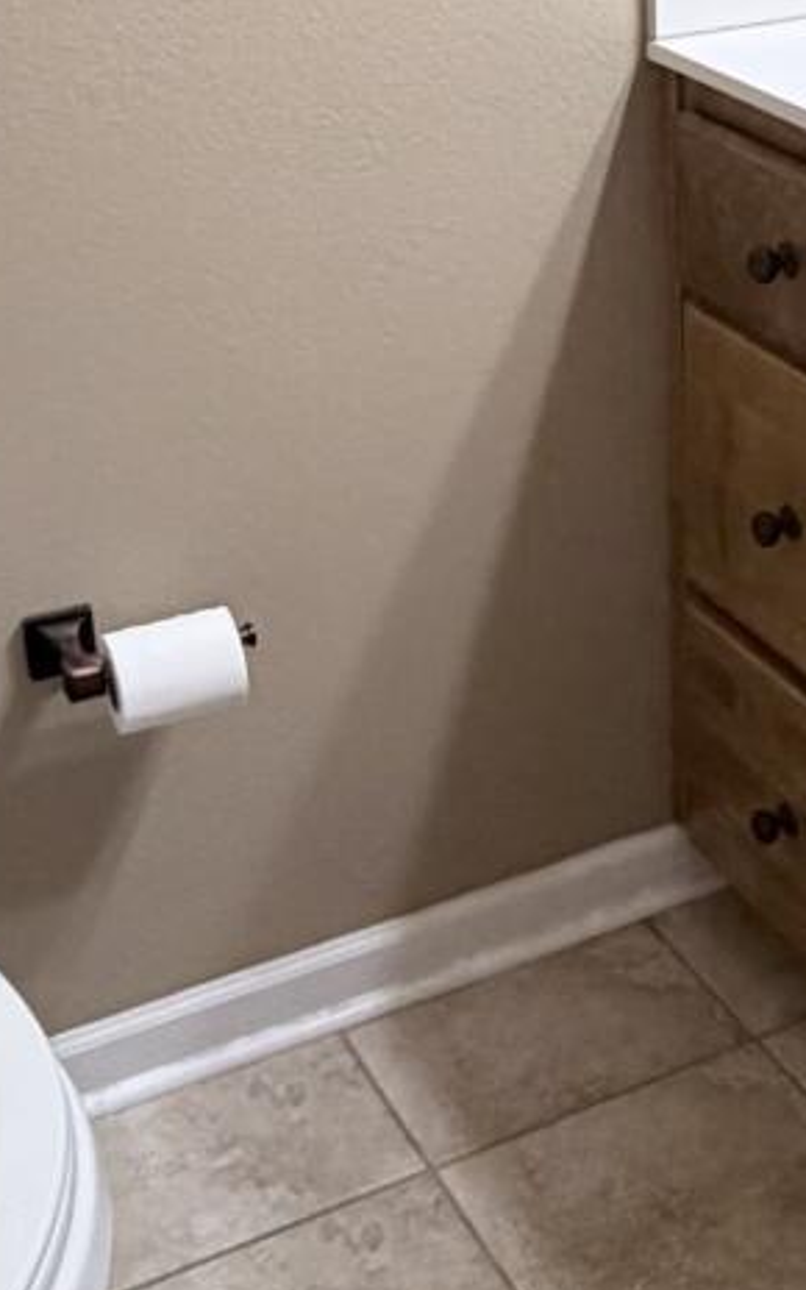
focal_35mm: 64
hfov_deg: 20.0
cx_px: 712
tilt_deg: -23.5
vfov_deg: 31.7
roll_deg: +0.3
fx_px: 2249
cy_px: 417
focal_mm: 2.22
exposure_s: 1/60
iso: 250
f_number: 2.2
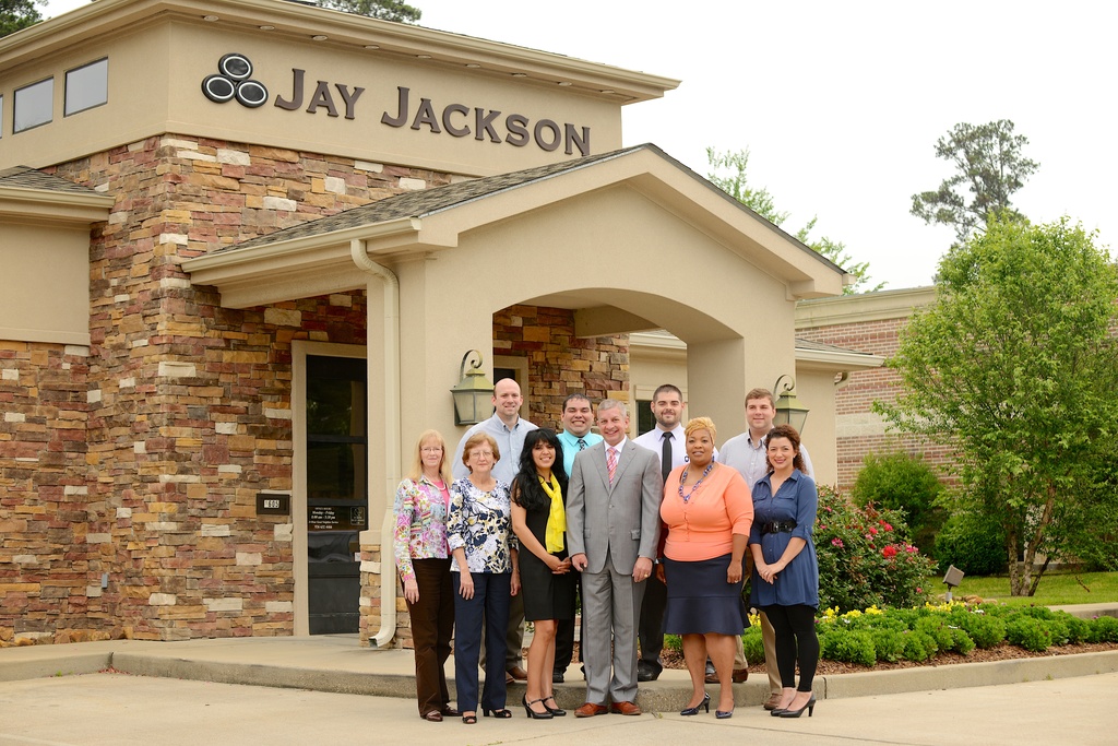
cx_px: 559
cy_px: 373
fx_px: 2174
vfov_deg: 19.5
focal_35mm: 70
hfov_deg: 28.8
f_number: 5
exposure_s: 1/100
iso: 100
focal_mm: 70
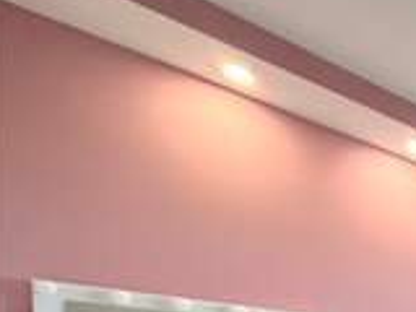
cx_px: 619
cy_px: 428
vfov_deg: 27.4
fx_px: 505
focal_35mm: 42
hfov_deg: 28.9
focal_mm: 2.22
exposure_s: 1/120
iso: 160
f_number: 2.2
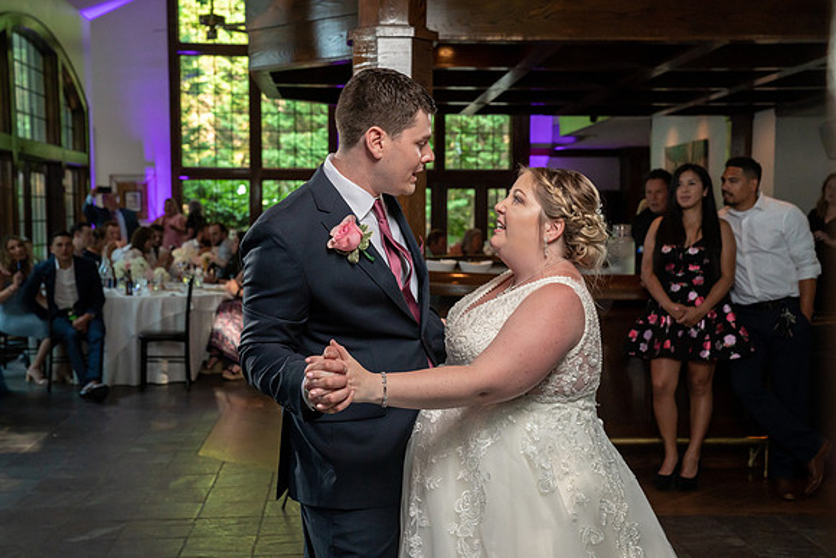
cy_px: 279
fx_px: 1138
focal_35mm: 49
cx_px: 418
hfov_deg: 40.3
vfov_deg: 27.5
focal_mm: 49
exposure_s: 1/200
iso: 2000
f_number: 5.6
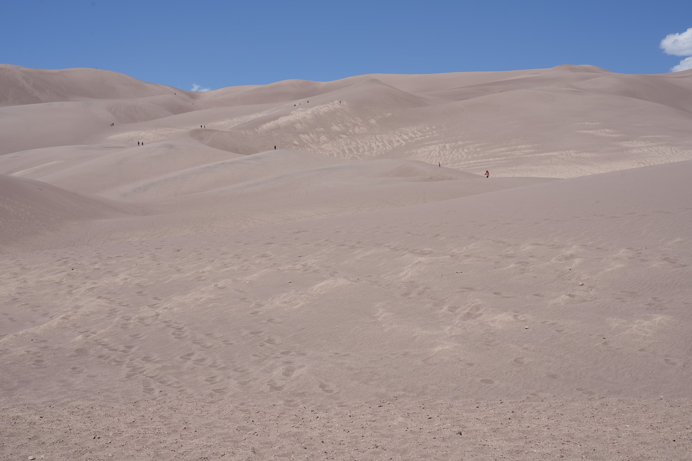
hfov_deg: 38.2
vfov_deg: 26.0
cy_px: 230
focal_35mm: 52
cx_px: 346
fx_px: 1000
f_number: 13
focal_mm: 52
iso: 80
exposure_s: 1/160
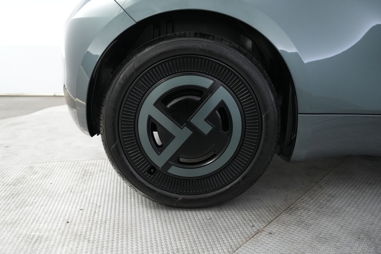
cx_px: 190
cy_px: 127
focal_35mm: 28
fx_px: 296
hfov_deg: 65.5
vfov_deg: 46.4
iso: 4000
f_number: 2.8
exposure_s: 1/160
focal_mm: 28
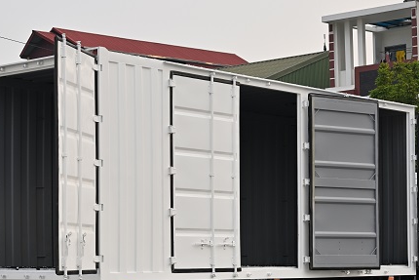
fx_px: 1118
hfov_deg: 21.2
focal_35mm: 96
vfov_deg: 14.2
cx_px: 171
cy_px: 230
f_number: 7.1
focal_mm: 50
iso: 250
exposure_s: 1/500
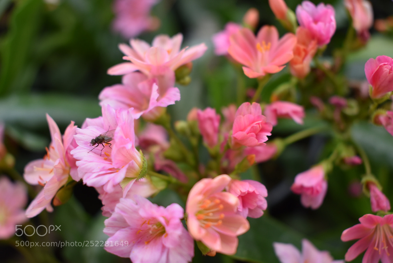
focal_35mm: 51
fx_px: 557
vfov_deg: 26.5
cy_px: 132
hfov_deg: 38.9
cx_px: 196
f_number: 4.5
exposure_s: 1/80
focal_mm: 34
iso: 400
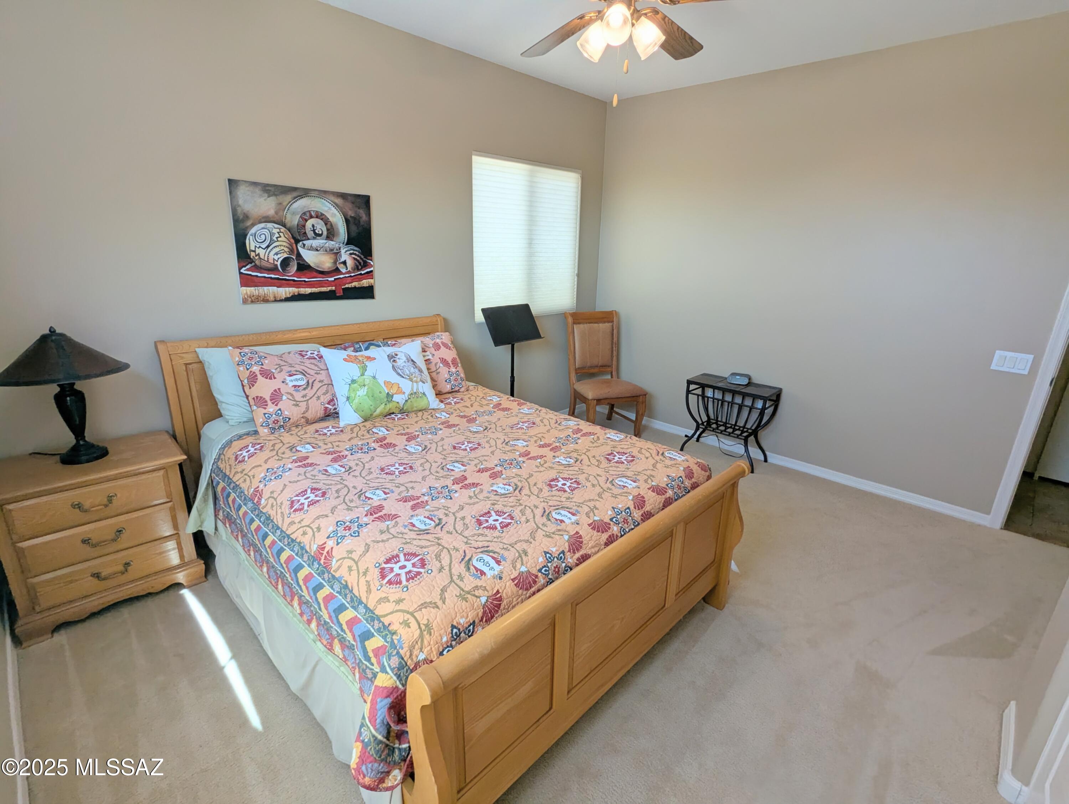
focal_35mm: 16
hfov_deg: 94.4
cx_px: 534
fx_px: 495
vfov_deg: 78.2
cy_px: 402
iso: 60
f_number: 2.2
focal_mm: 2.35
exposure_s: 1/120
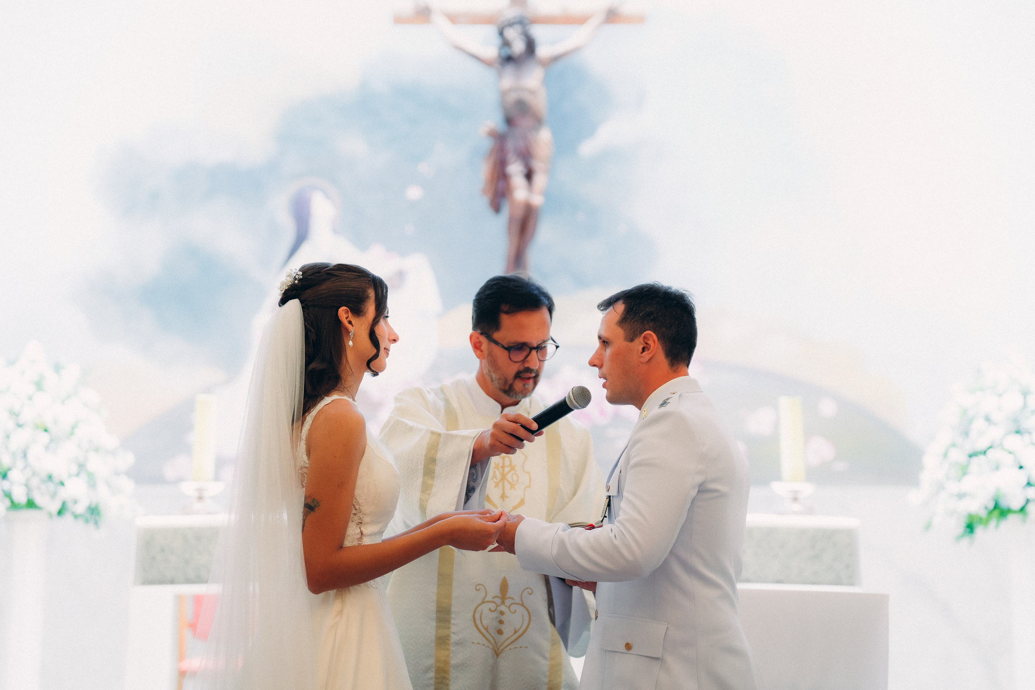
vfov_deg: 12.7
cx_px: 518
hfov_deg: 19.0
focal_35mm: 108
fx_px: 3097
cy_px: 345
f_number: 2.8
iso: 1600
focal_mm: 107
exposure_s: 1/1250
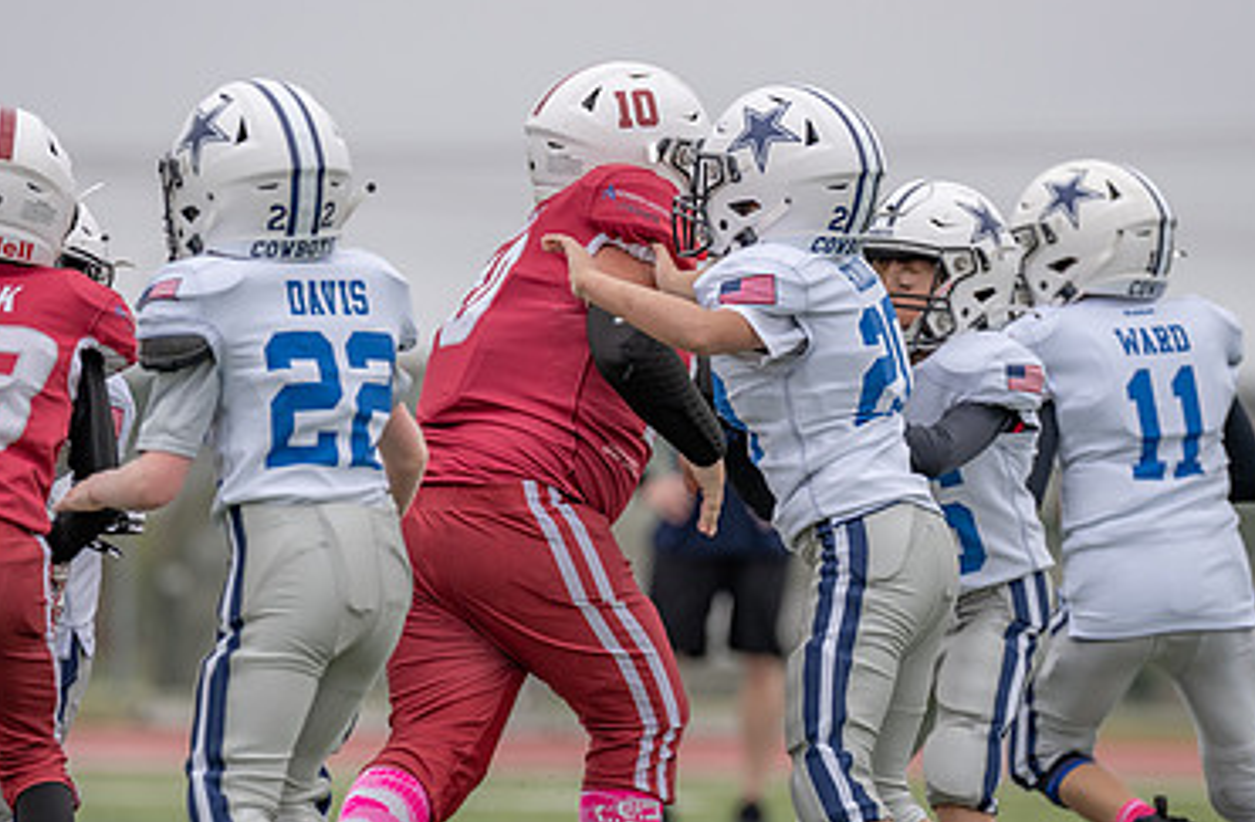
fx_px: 13071
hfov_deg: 5.5
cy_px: 492
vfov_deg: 3.6
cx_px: 688
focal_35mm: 377
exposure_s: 1/1250
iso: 200
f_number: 2.8
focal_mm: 200
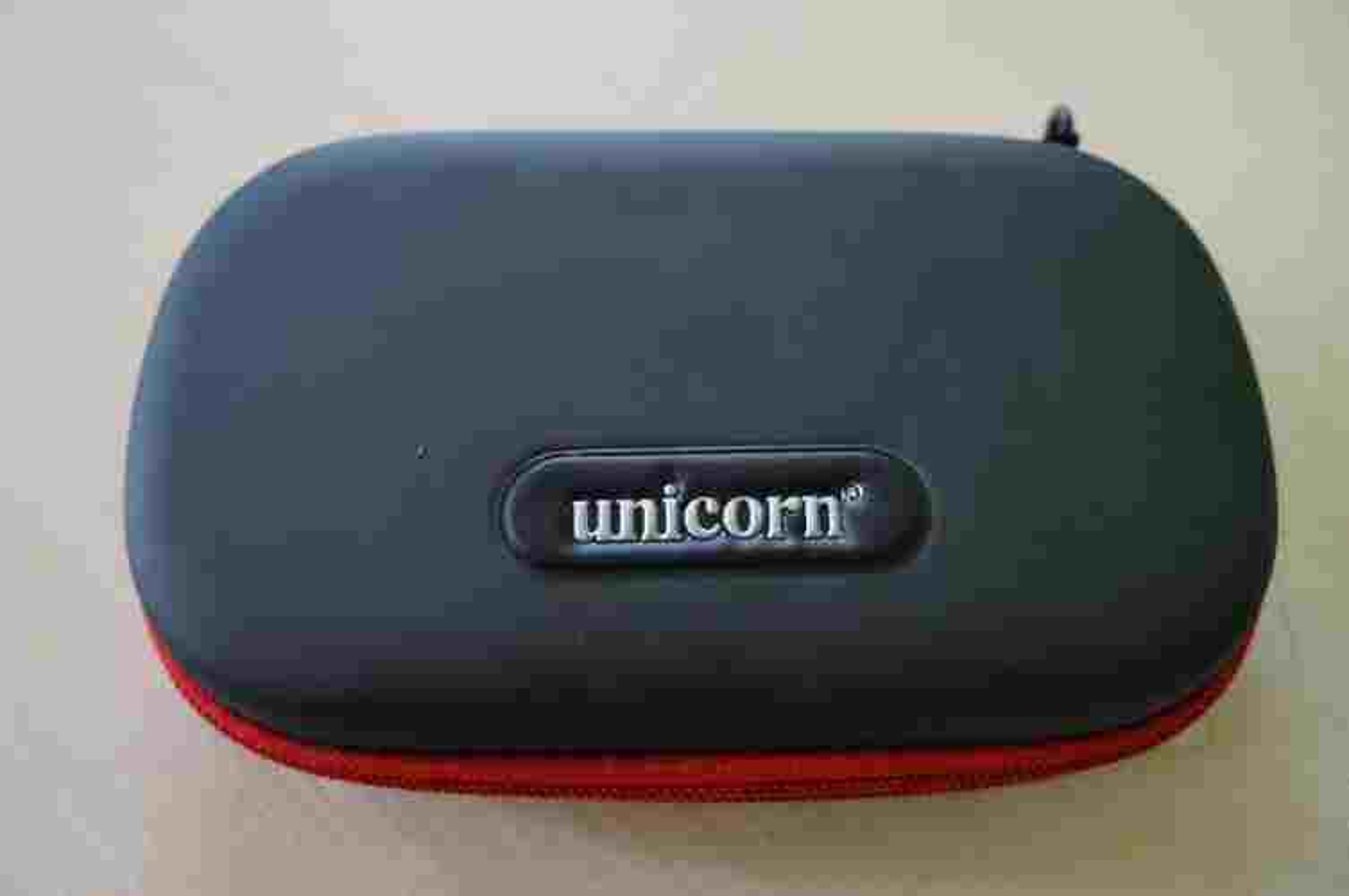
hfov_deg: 67.4
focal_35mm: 27
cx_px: 674
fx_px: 1010
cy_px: 448
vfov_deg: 47.8
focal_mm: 18
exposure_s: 1/60
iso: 2000
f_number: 4
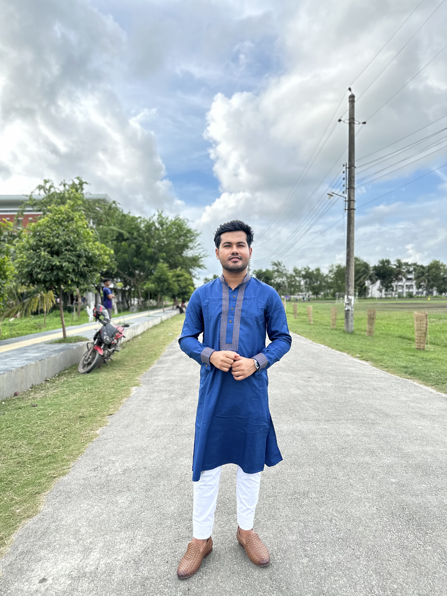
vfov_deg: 71.6
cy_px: 298
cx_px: 224
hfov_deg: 56.8
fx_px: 413
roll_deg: +0.4
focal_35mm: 24
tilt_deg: -0.4
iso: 80
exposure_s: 1/1050
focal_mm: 6.86
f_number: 1.78
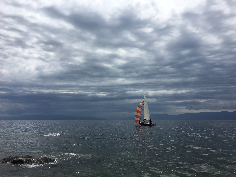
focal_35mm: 29
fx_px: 198
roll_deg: -0.2
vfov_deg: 48.2
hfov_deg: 61.7
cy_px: 88
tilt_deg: +10.9
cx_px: 118
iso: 25
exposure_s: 1/3077
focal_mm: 4.15
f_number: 2.2
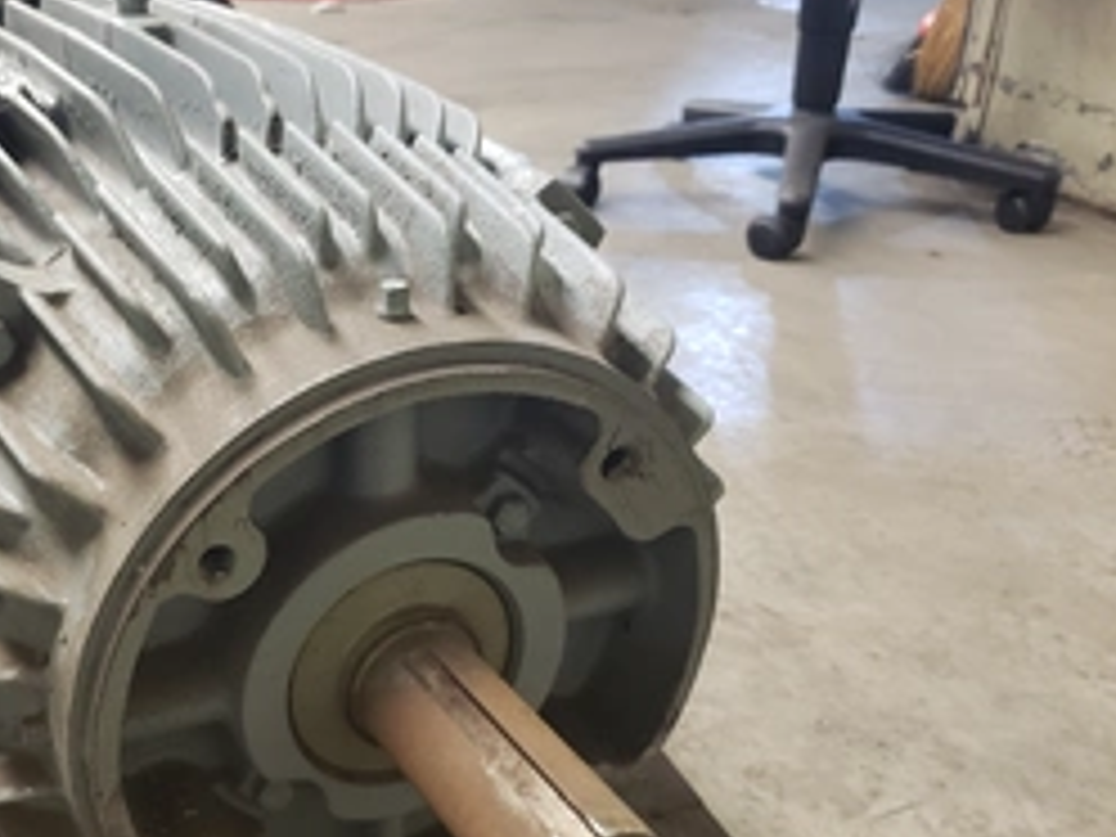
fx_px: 1354
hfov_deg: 42.9
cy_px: 486
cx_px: 234
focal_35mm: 42
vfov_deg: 34.3
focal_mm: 4.3
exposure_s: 1/24
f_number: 1.5
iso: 250
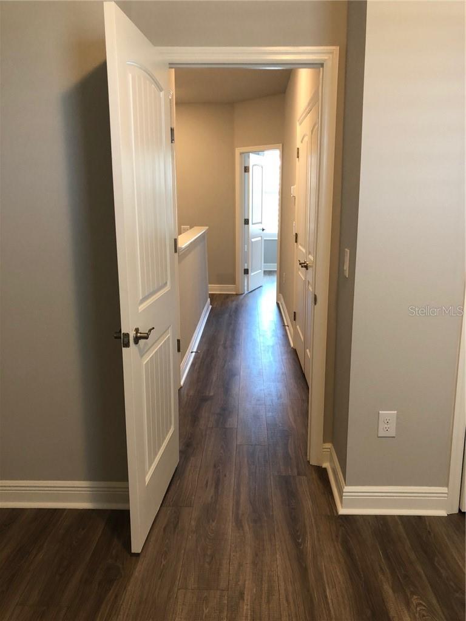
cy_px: 310
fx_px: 503
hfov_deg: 49.7
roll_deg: +0.6
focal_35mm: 28
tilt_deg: -11.9
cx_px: 233
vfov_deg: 63.4
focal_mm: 4
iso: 40
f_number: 1.8
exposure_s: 1/17
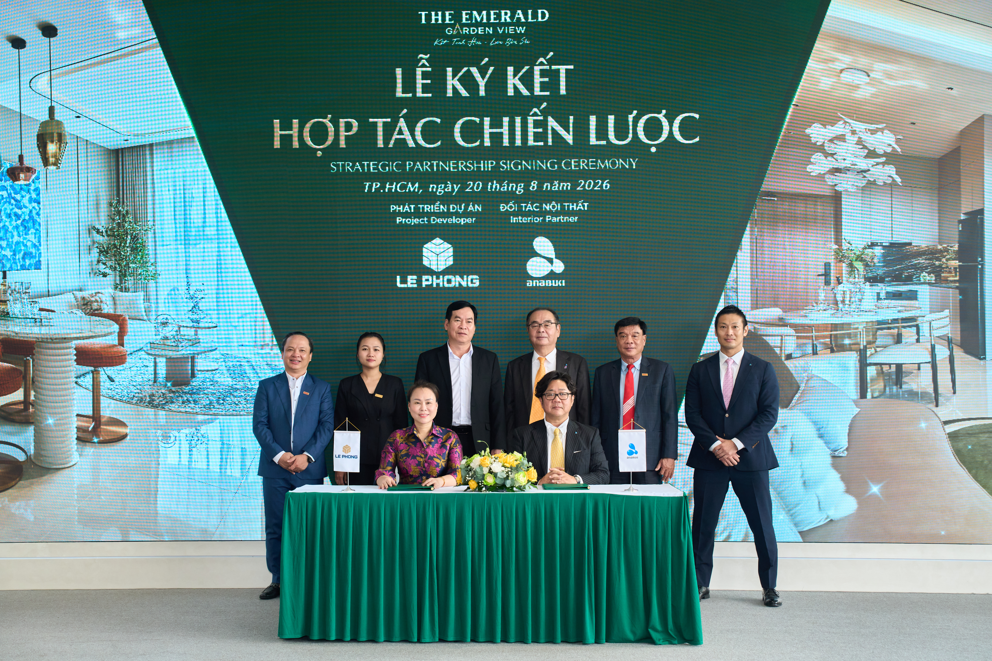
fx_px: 1267
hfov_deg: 42.7
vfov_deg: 29.2
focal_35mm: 46
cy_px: 330
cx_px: 496
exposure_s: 1/250
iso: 1600
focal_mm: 46
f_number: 4
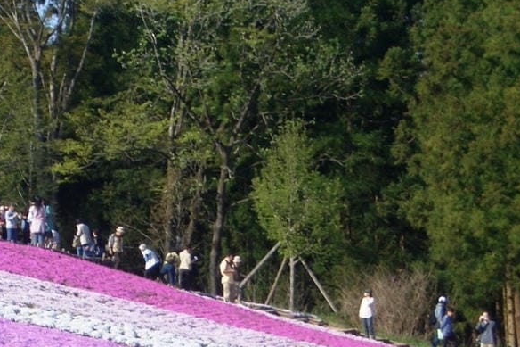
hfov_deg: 11.0
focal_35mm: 187
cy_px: 296
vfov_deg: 7.3
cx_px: 91
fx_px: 2700
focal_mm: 17.4
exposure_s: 1/160
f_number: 7.7
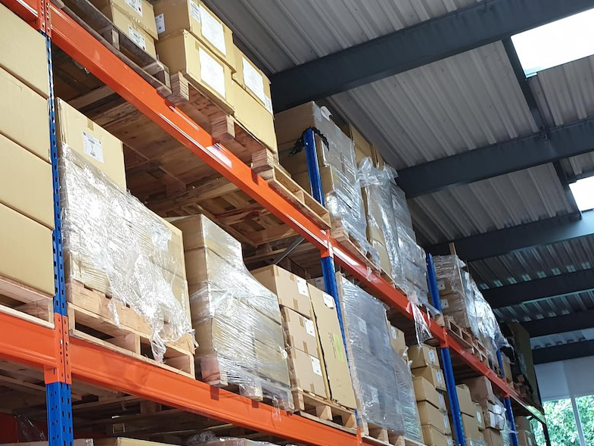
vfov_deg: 27.4
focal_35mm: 53
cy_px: 285
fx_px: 910
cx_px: 92
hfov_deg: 34.7
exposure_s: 1/50
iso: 160
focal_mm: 4.3
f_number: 2.4
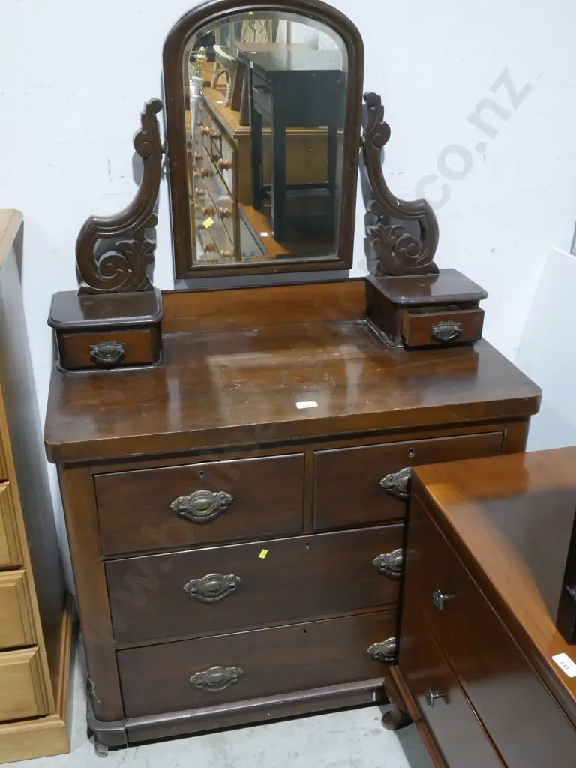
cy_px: 384
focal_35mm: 34
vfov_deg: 54.0
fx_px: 754
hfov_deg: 41.8
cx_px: 288
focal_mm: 17
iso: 3200
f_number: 9
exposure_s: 1/60
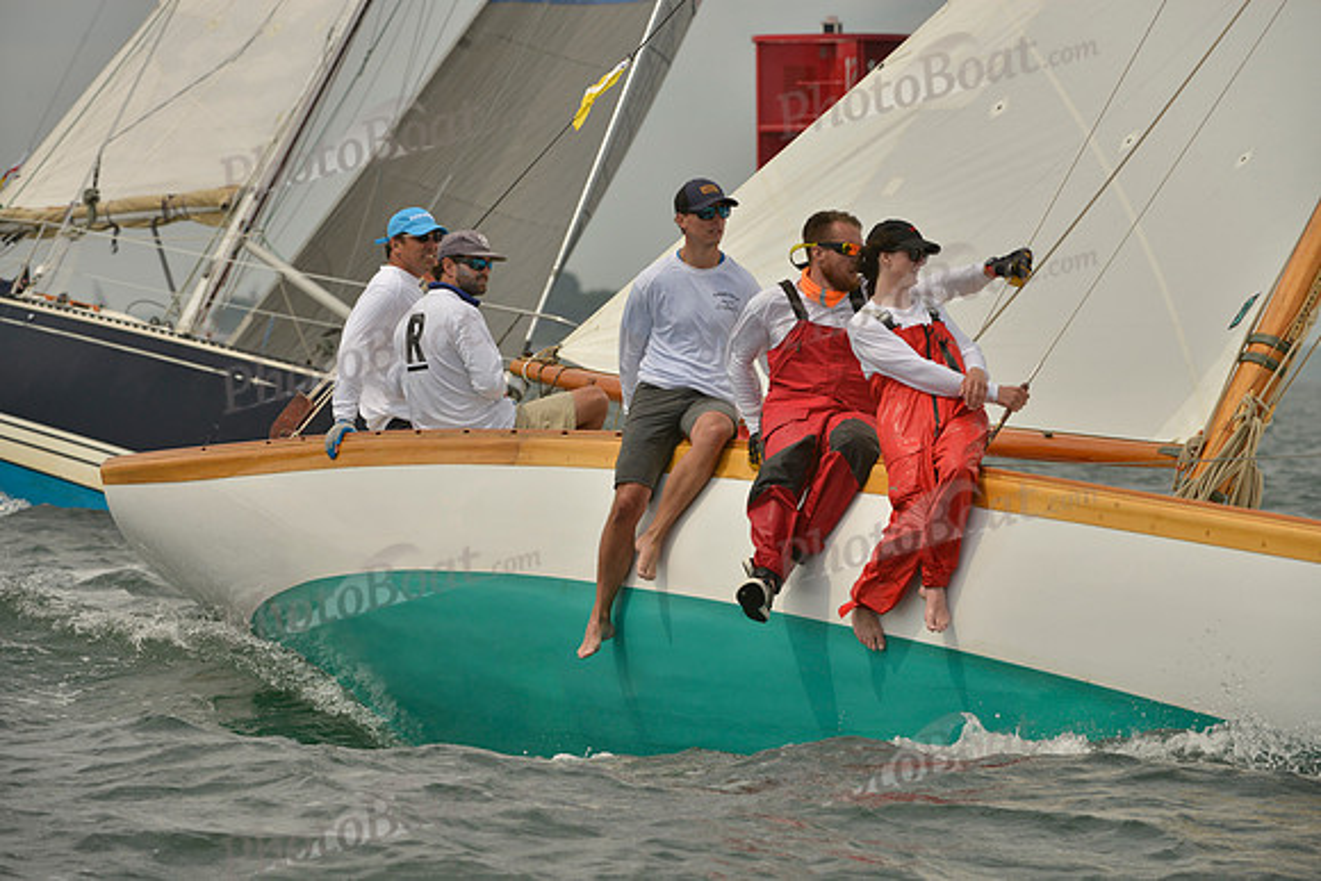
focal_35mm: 260
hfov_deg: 7.9
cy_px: 440
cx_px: 660
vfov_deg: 5.3
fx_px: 9542
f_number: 9
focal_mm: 260
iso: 280
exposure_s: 1/1250
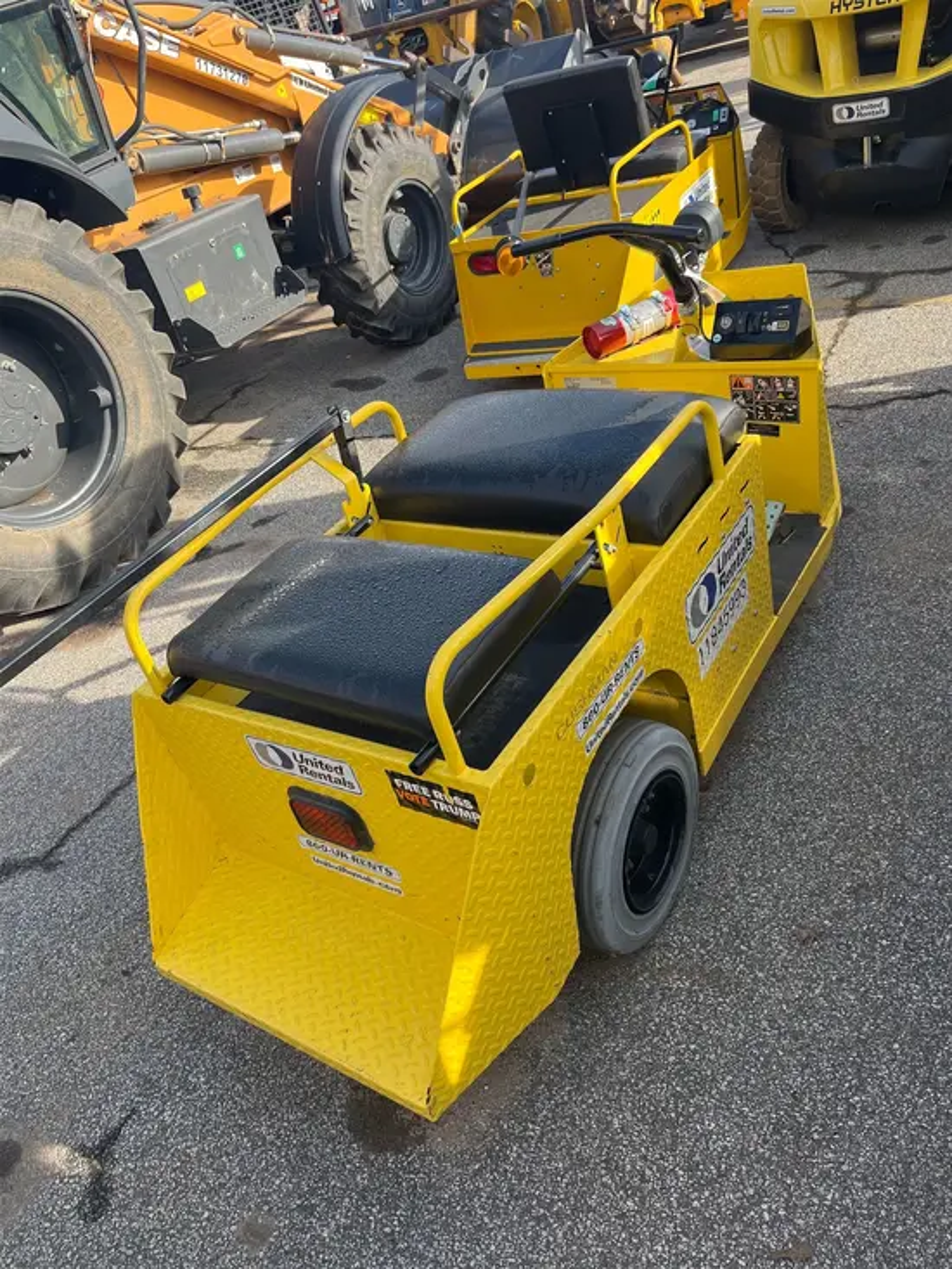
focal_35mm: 26
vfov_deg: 67.3
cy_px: 634
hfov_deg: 53.1
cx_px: 476
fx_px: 953
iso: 50
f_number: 1.6
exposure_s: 1/688
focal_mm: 5.1
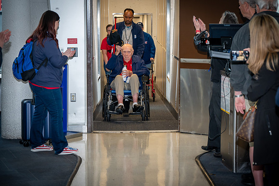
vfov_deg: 14.4
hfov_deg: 21.5
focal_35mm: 95
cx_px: 140
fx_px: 736
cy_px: 93
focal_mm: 95
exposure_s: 1/100
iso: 3600
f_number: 6.3
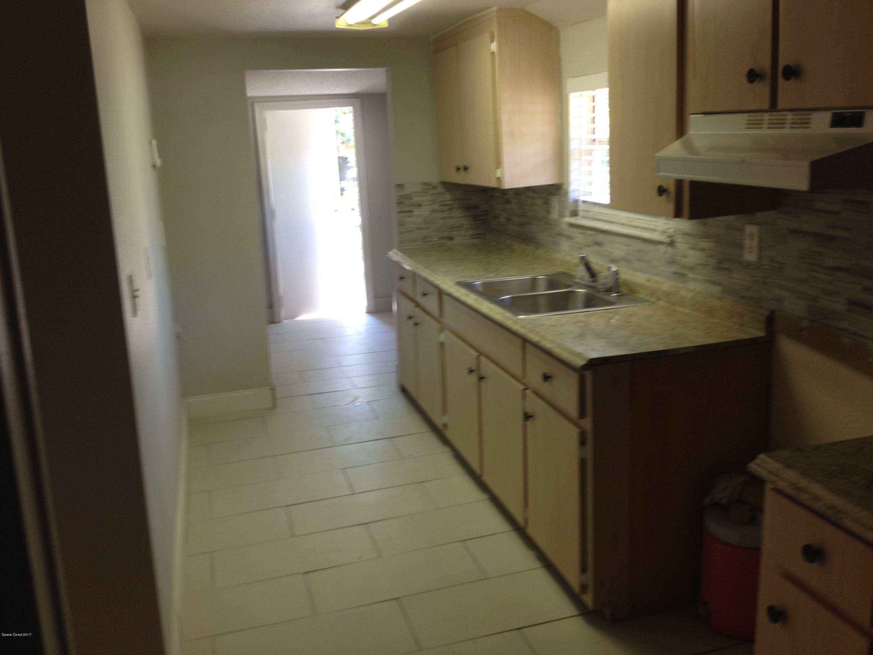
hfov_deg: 52.6
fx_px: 883
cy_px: 328
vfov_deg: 40.7
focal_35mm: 35
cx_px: 436
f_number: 2.4
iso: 50
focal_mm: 4.28
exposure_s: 1/30
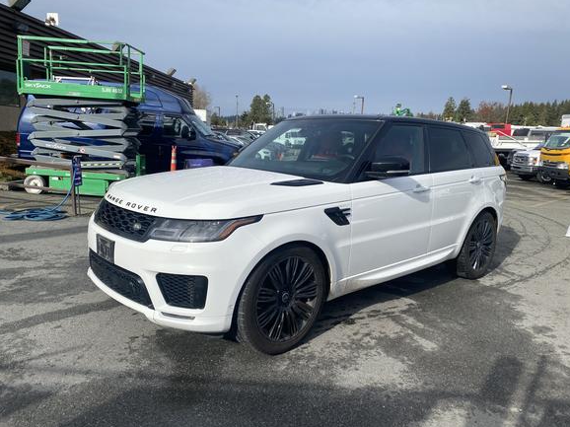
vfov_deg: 51.3
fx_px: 444
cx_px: 294
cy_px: 218
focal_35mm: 27
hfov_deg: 65.3
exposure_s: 1/4808
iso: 32
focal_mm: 4.25
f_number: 1.8
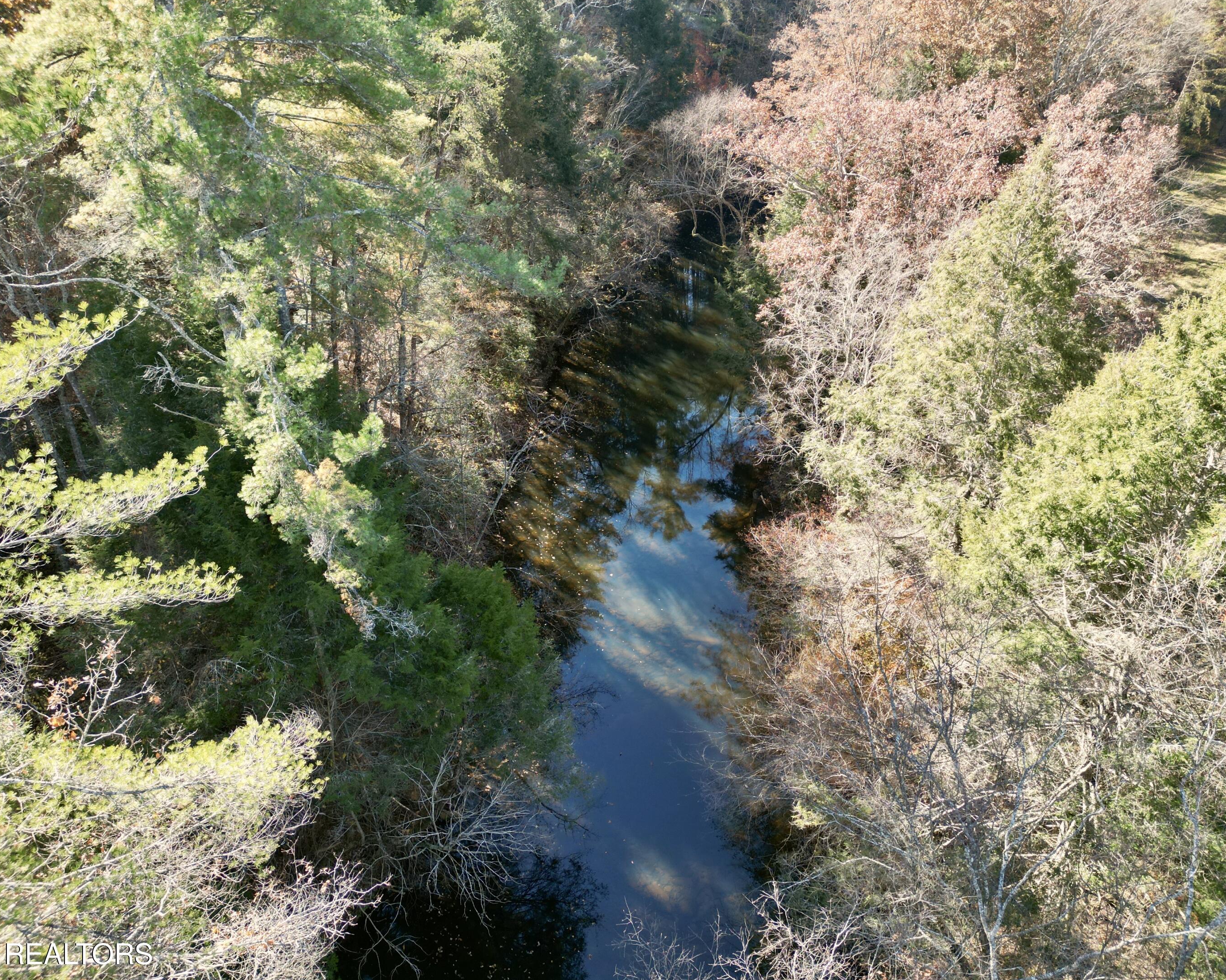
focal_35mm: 26
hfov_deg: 66.0
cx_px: 617
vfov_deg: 54.9
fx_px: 943
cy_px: 491
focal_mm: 6.72
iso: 160
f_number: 1.7
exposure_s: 1/400
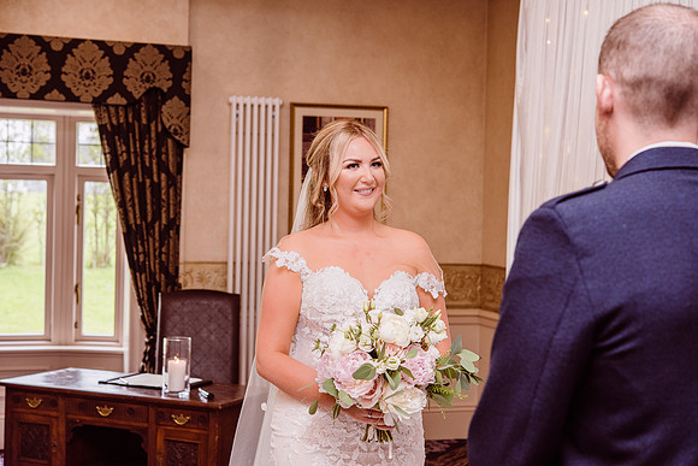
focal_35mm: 60
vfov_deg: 22.6
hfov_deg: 33.4
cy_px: 233
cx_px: 349
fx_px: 1164
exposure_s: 1/100
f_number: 5.6
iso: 400
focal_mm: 60
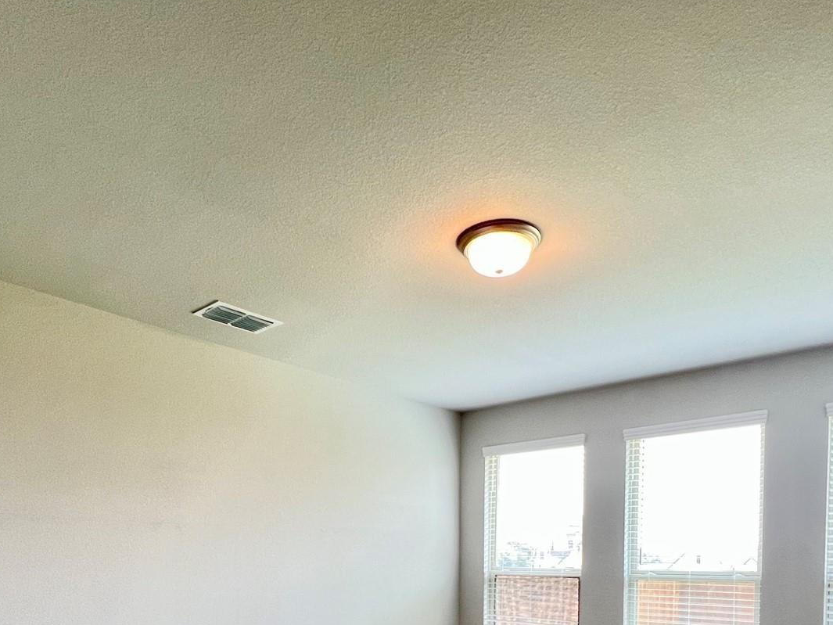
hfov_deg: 69.2
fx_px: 602
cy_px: 577
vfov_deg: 48.3
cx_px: 379
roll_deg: +0.1
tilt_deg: -2.4
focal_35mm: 25
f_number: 1.8
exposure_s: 1/120
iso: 160
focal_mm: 1.57
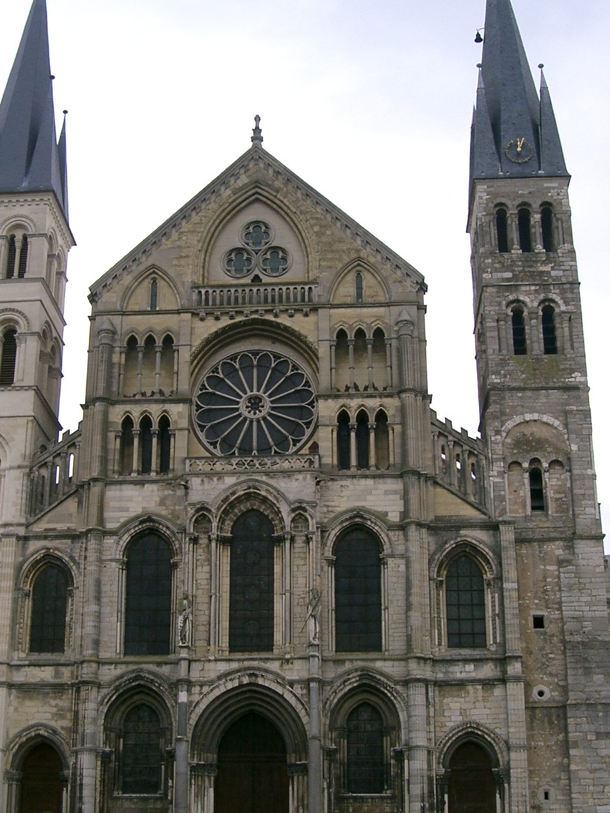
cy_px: 456
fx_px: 1198
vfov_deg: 37.4
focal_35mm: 51
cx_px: 253
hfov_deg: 28.5
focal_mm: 8
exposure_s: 1/320
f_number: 4.8
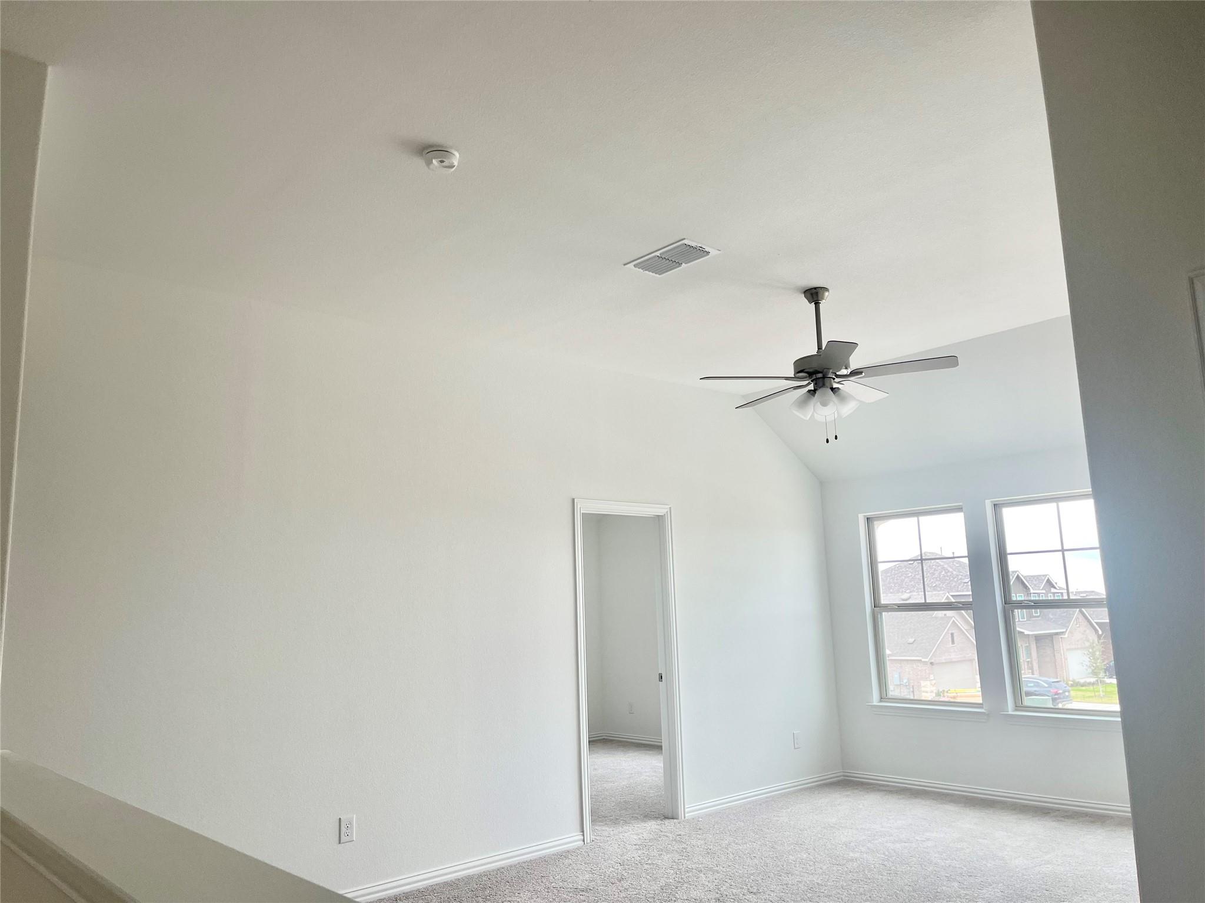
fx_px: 905
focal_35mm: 26
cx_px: 602
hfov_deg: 67.3
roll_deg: +1.6
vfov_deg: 53.1
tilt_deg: +9.0
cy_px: 452
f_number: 1.6
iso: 100
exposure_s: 1/121
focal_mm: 5.1
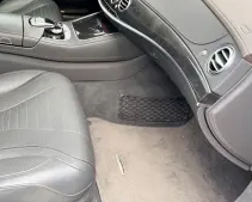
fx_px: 298
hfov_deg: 43.6
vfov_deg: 36.5
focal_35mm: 40
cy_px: 50
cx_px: 50
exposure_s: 1/163
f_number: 1.78
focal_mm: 6.76
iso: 80
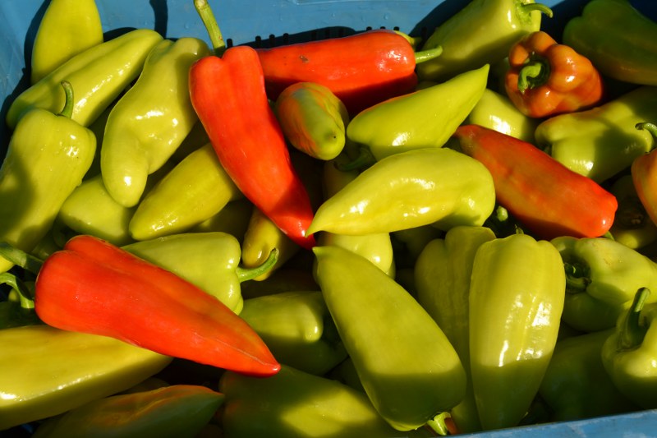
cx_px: 328
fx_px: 712
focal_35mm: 39
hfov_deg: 49.6
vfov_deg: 34.2
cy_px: 219
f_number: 8
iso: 100
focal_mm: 26
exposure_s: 1/320
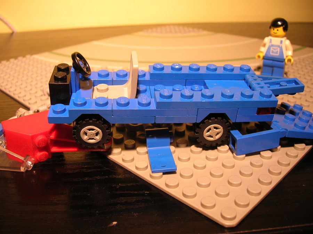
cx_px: 156
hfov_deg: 54.0
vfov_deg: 41.7
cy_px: 117
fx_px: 307
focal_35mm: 34
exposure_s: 1/8.4
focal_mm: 5.7
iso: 50
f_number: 2.9
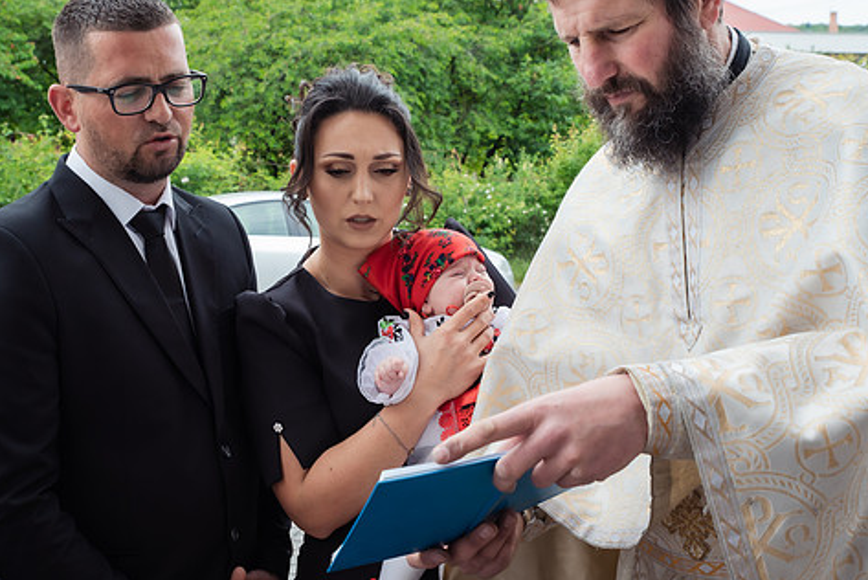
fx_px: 1182
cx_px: 378
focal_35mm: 49
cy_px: 236
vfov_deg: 27.5
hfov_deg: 40.2
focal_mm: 40
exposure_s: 1/250
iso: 400
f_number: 8
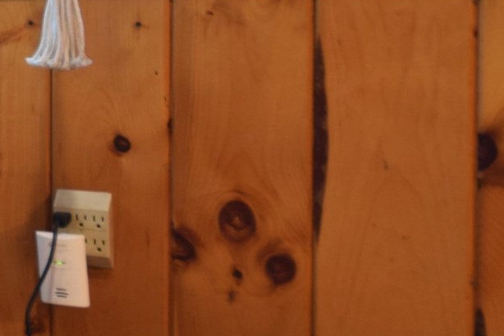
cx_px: -532
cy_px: 8
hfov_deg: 17.7
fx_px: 1050
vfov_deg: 17.8
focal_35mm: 75
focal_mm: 10
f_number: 6.3
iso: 200
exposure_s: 1/4
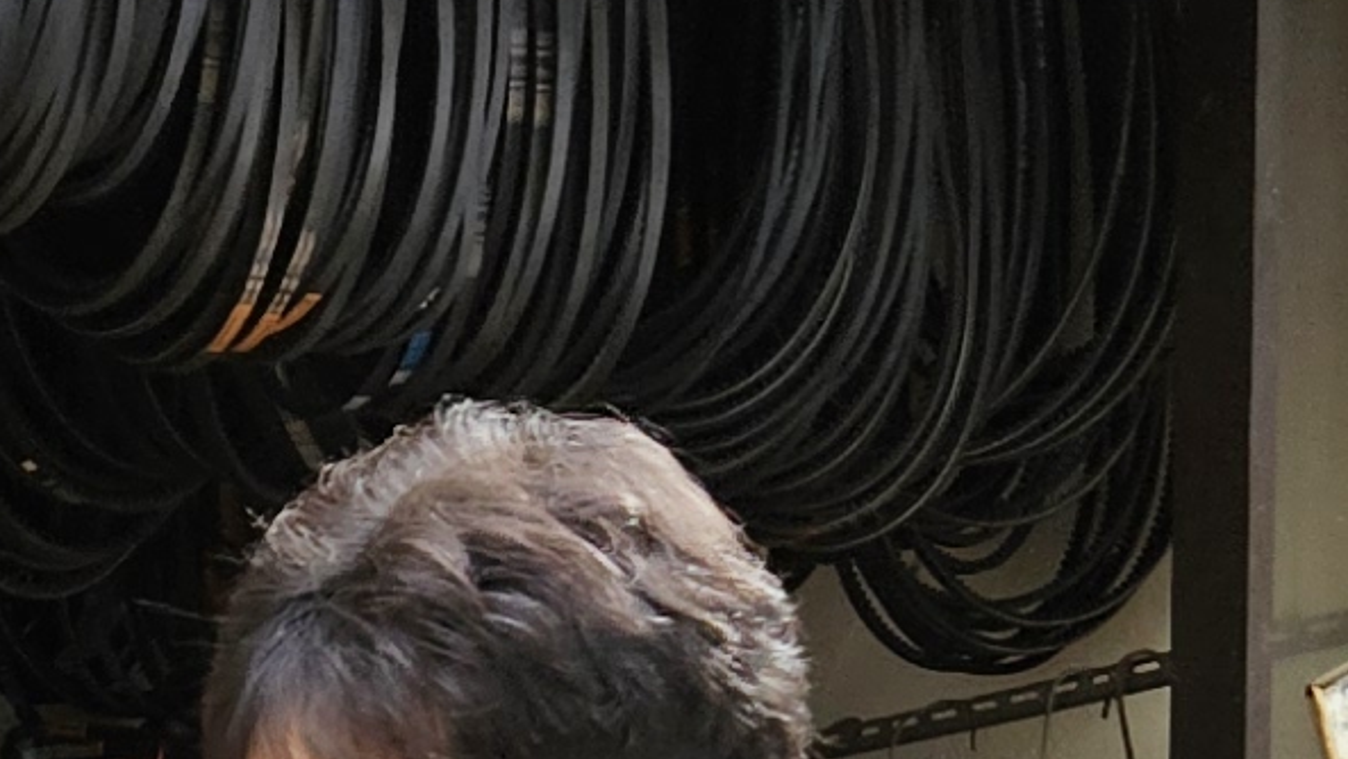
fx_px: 6043
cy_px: 2138
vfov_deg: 6.6
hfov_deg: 12.4
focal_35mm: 169
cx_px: -298
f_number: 1.8
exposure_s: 1/180
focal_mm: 5.4
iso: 64
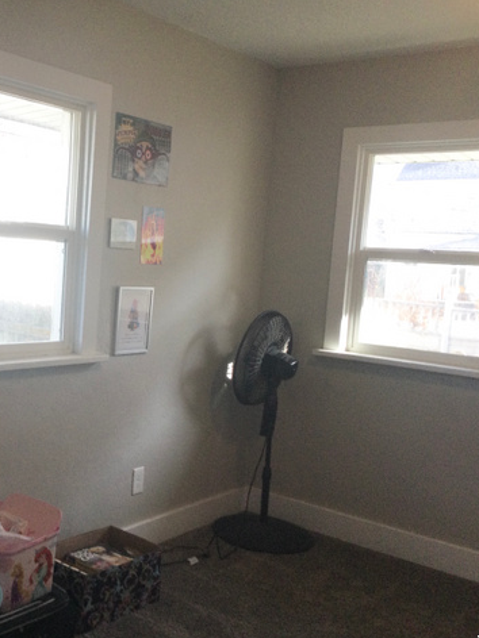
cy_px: 320
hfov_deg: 33.3
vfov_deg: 44.8
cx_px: 88
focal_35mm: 42
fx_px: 775
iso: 25
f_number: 2.4
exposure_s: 1/40
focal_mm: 3.3
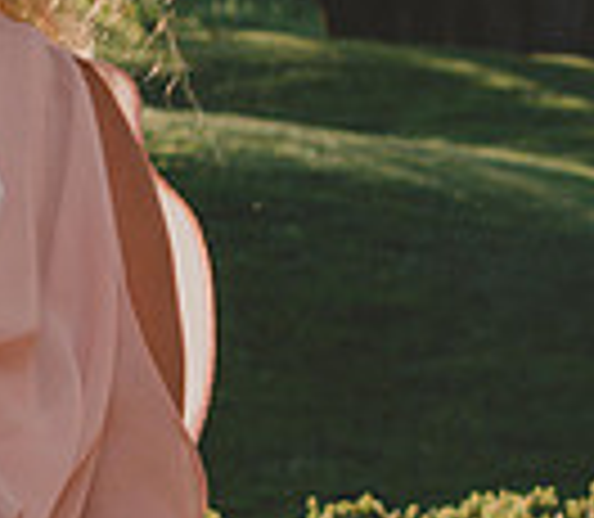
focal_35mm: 333
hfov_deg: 5.6
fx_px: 6063
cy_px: 135
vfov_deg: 4.9
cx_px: 28
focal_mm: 48
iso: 100
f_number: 7.1
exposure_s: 1/200
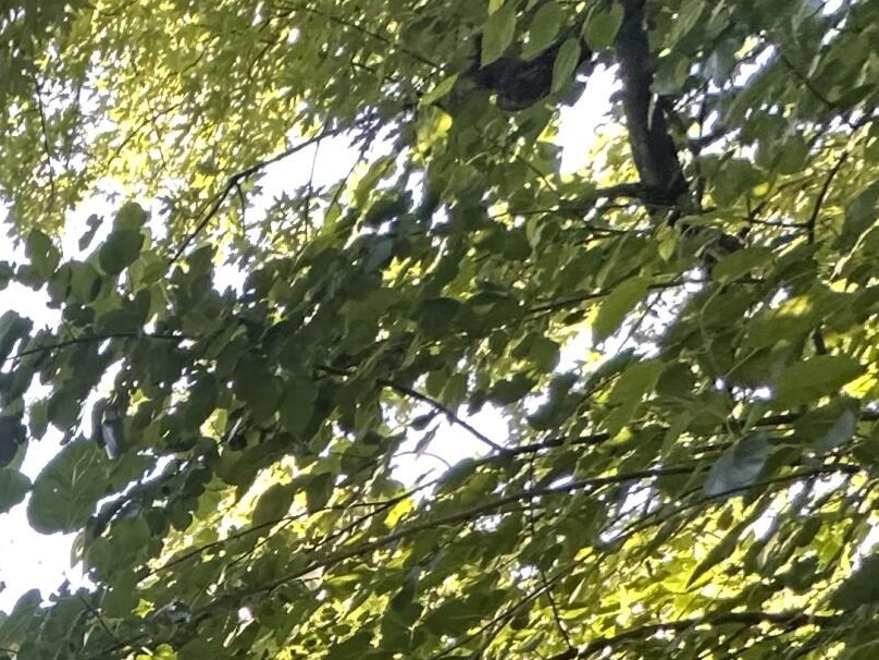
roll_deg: -1.0
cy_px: 1187
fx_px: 1320
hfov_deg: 22.7
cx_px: -665
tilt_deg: +0.5
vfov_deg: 20.2
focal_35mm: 52
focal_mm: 2.22
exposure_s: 1/99
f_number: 2.2
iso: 160
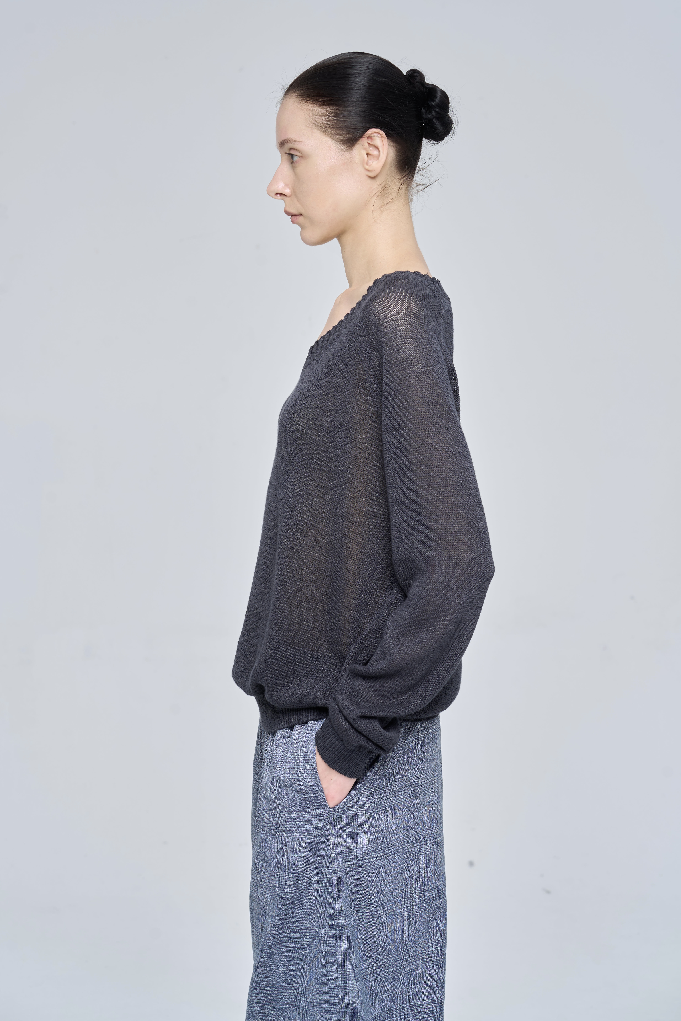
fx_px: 2412
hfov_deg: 16.1
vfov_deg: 23.9
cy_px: 510
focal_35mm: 85
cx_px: 340
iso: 200
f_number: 8
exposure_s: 1/125
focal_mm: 85
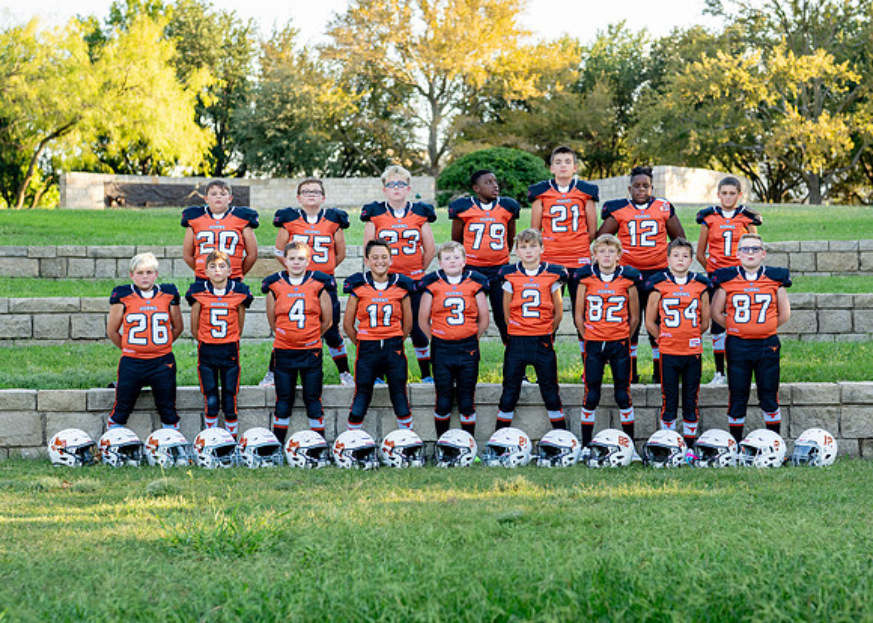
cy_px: 305
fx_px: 1856
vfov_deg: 19.1
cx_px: 474
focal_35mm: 75
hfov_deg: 26.5
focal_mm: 50
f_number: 2.2
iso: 200
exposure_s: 1/500
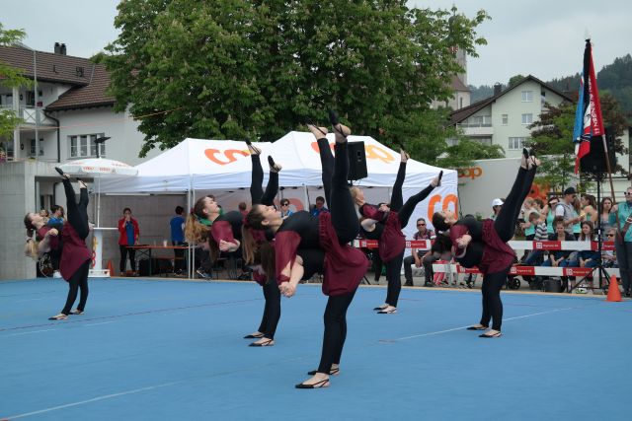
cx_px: 316
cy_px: 210
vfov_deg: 24.2
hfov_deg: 35.6
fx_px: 983
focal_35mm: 56
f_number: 6.3
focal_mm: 37
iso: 100
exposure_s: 1/250
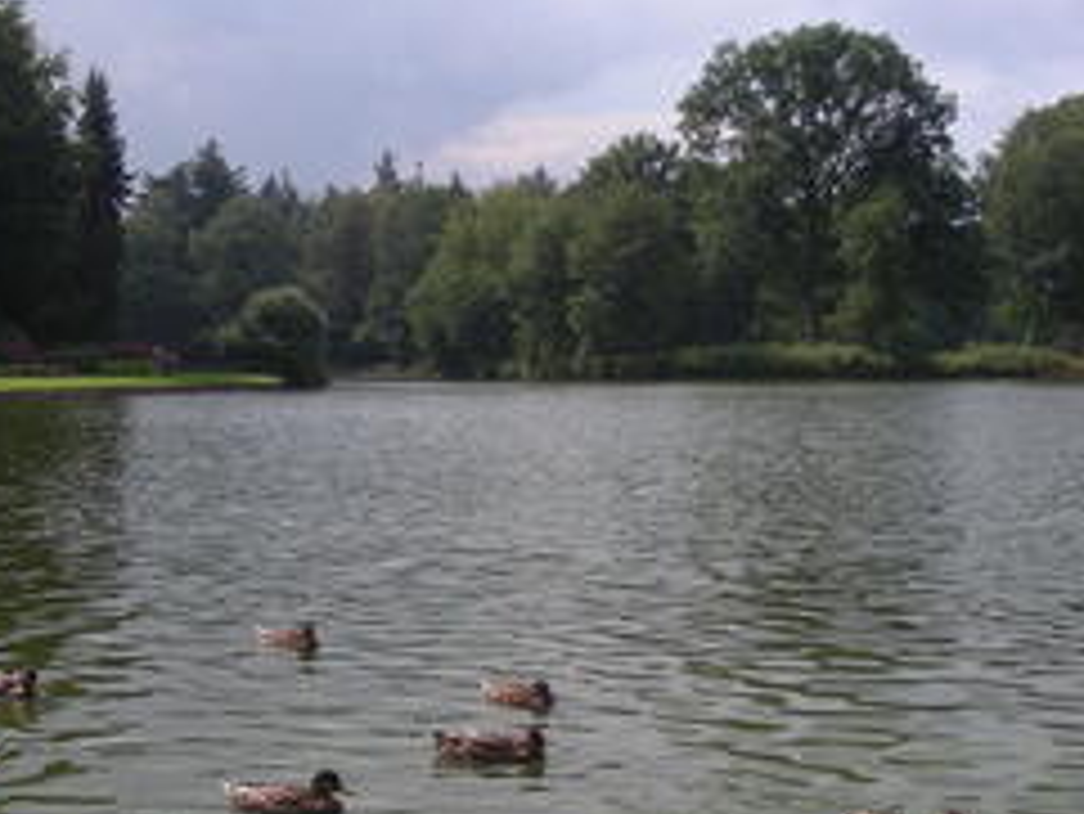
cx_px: 477
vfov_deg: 23.3
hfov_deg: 30.7
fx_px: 1974
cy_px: 441
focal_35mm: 63
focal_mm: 6.3
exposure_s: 1/511
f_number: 4
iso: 50
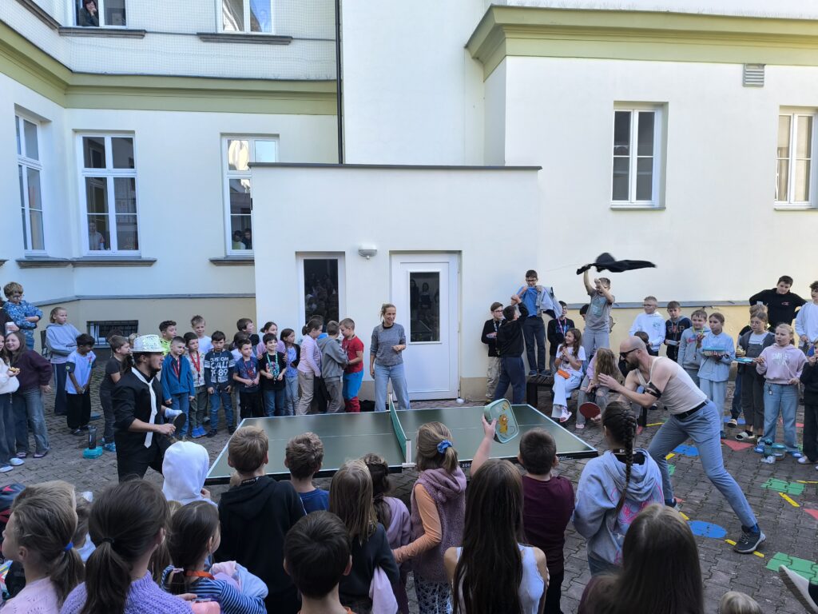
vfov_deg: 58.9
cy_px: 307
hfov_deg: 73.9
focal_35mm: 23
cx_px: 409
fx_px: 544
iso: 100
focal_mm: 6.14
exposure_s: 1/100
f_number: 1.65
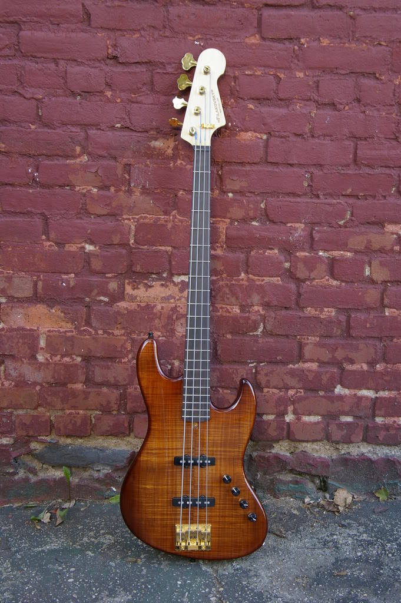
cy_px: 302
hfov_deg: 26.4
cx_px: 200
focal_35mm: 51
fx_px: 854
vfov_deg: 38.9
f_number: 11
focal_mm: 34
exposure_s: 1/8
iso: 400
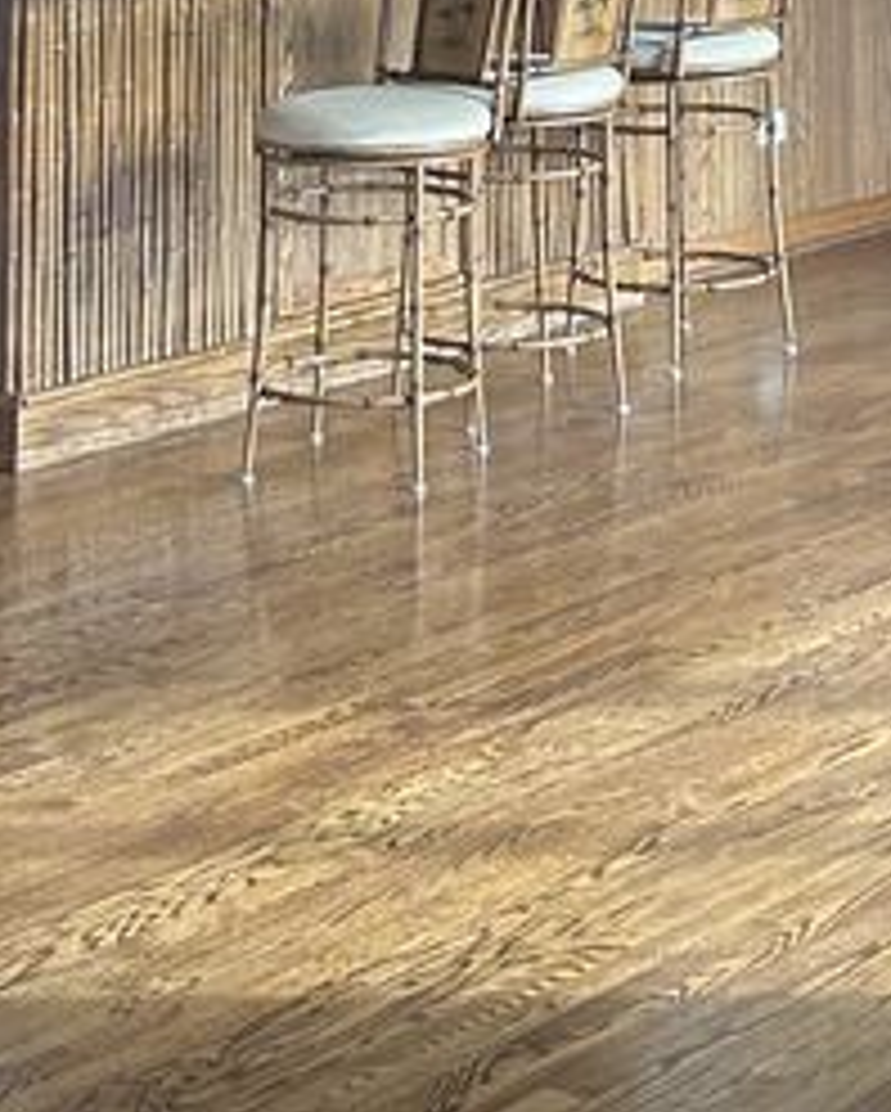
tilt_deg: +3.8
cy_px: -558
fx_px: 3654
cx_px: 806
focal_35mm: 111
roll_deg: +0.9
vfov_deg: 15.9
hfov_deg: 13.8
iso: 125
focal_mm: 5.7
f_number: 1.5
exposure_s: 1/104
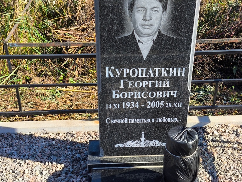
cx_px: 121
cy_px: 91
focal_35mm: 50
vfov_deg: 29.1
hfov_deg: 38.2
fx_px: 350
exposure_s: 1/550
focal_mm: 4.71
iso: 50
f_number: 1.7
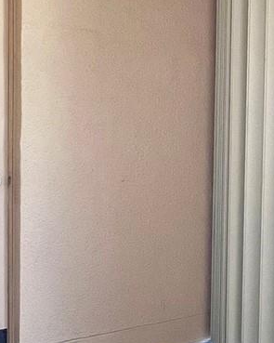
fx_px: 558
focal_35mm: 55
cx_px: 255
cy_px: 123
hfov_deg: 26.5
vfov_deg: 33.9
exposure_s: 1/79
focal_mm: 1.57
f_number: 1.8
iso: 250
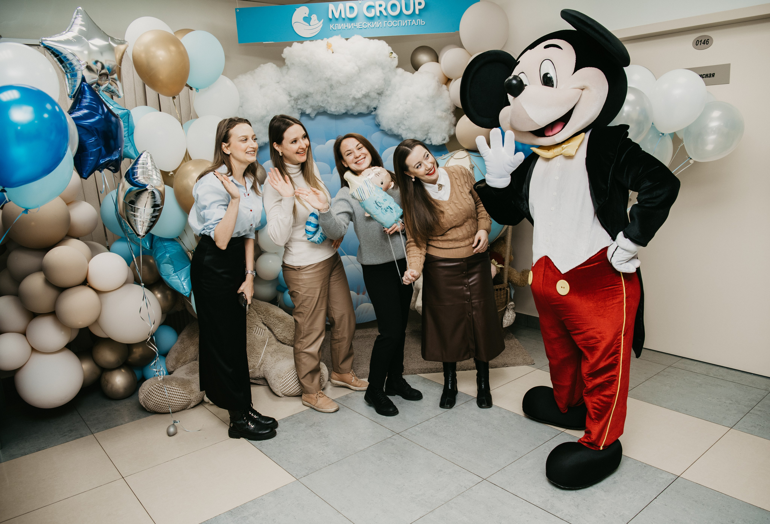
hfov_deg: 67.1
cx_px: 402
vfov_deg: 48.6
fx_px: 581
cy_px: 268
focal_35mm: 27
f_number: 4
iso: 160
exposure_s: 1/160
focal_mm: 26
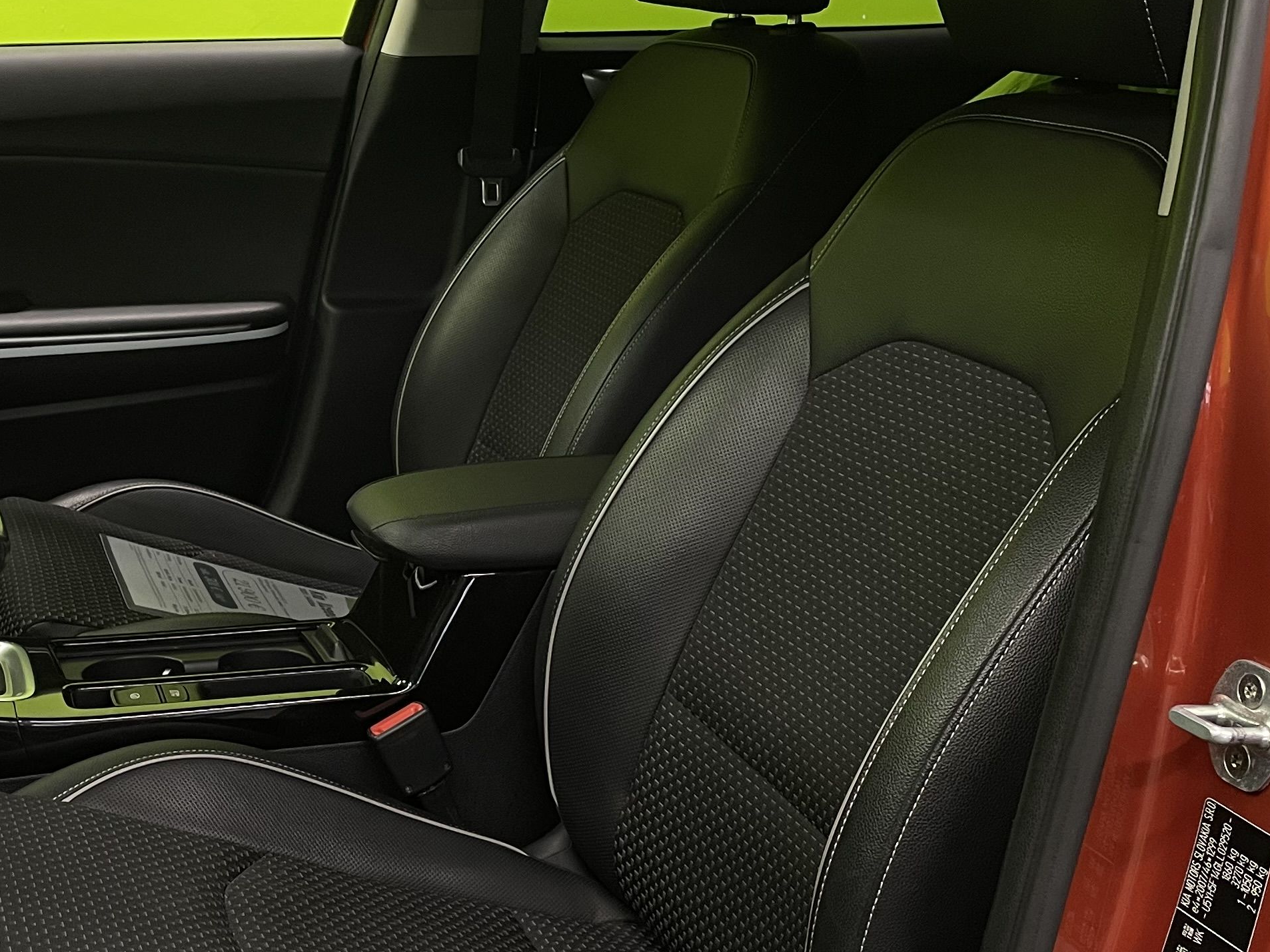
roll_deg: -0.8
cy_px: 456
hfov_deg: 34.6
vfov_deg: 26.6
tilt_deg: -14.8
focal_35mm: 55
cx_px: 425
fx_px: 2018
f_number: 1.6
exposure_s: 1/50
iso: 160
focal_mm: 4.2
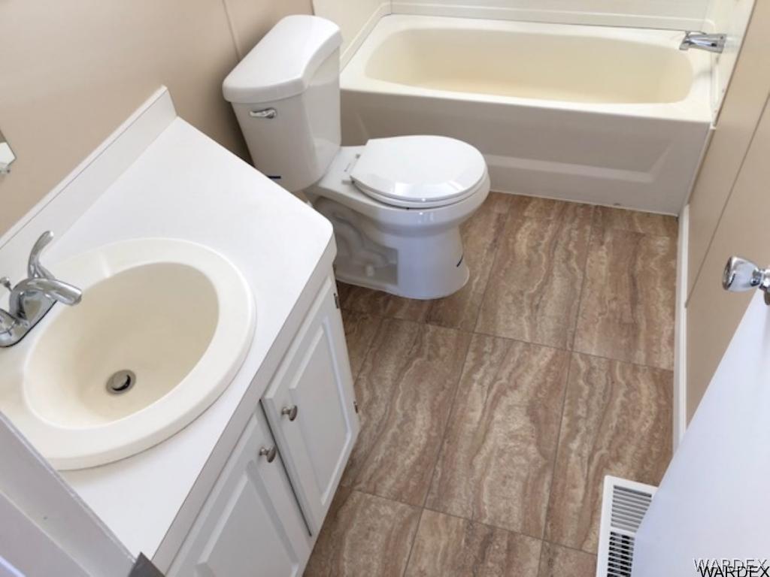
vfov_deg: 48.2
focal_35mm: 29
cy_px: 288
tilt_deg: -46.9
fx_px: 645
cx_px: 385
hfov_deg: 61.7
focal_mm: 3.99
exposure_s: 1/24
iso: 40
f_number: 1.8
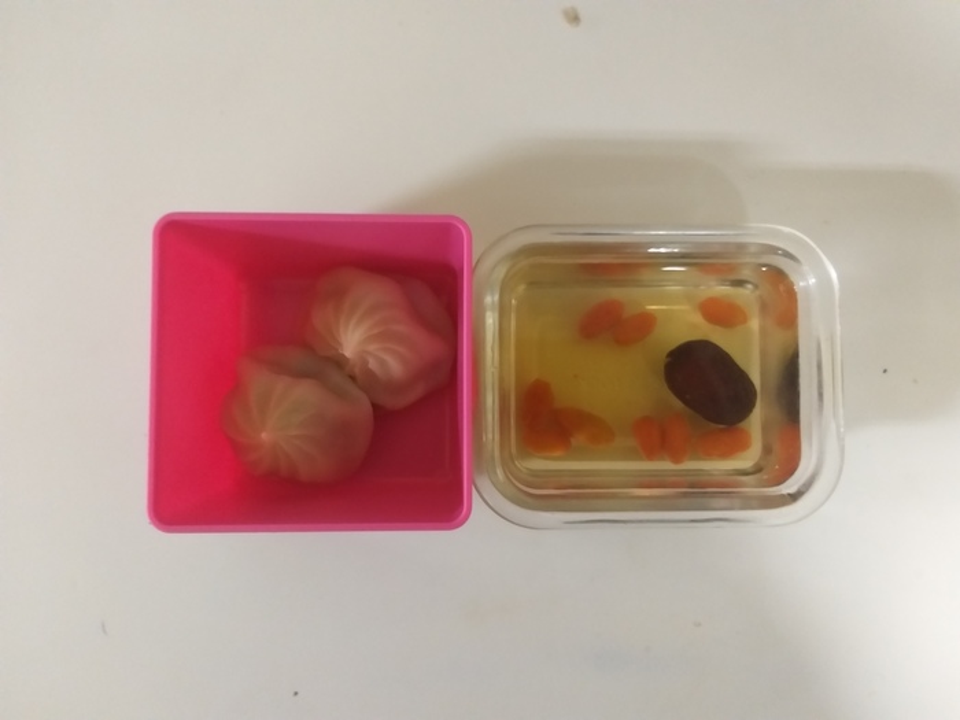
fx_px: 721
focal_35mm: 26
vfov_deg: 53.1
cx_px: 480
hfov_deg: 67.3
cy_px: 360
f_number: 1.7
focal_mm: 3.93
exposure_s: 1/24
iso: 400
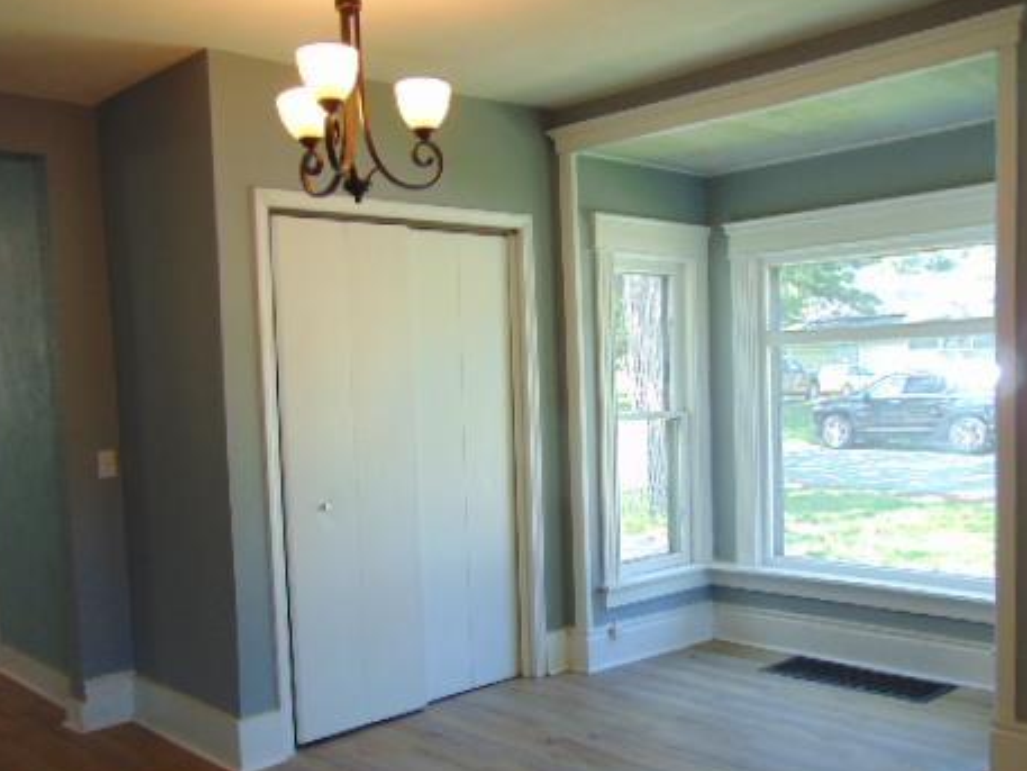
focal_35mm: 35
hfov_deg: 52.6
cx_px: 551
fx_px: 1039
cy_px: 479
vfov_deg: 40.5
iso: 80
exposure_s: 1/40
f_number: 3
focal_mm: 4.5
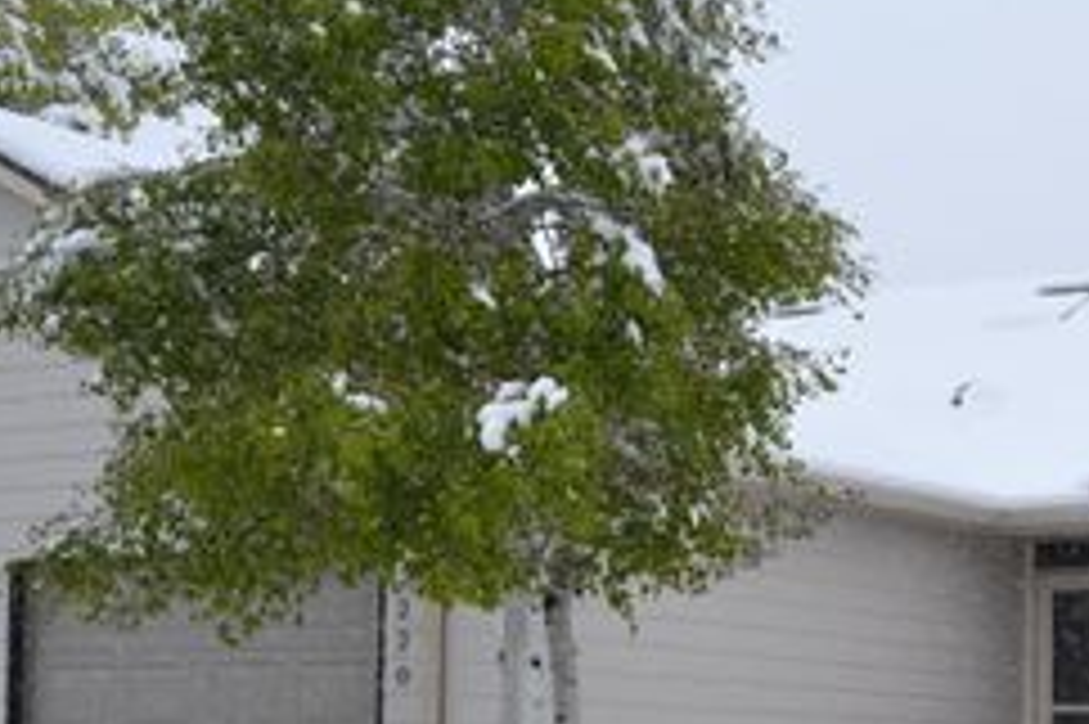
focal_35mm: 90
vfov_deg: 15.0
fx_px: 2722
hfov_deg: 22.0
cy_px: 618
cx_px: 1026
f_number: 8
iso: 100
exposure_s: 1/250
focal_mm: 29
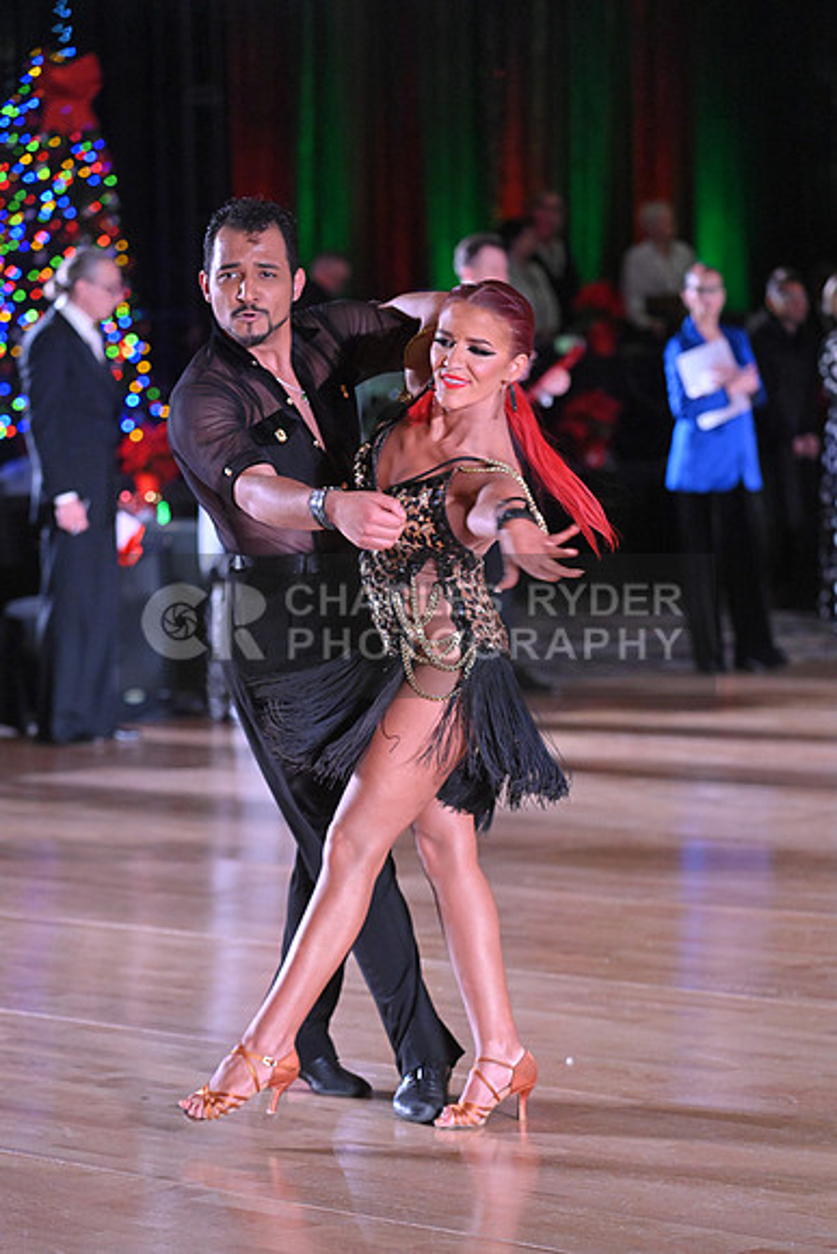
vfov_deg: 15.8
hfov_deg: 10.6
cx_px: 418
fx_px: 4531
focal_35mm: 130
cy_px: 627
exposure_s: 1/400
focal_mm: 130
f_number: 4.5
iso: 5000
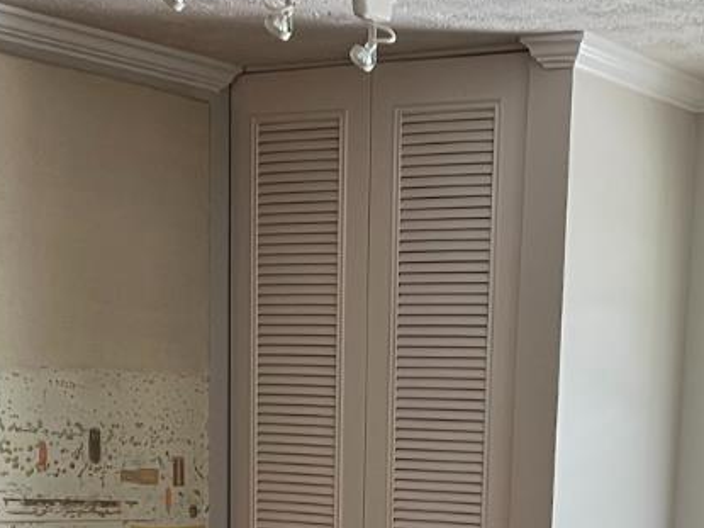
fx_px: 1911
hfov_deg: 20.8
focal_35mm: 94
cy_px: 753
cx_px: 463
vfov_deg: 14.8
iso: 160
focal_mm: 5.7
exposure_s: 1/60
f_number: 1.5
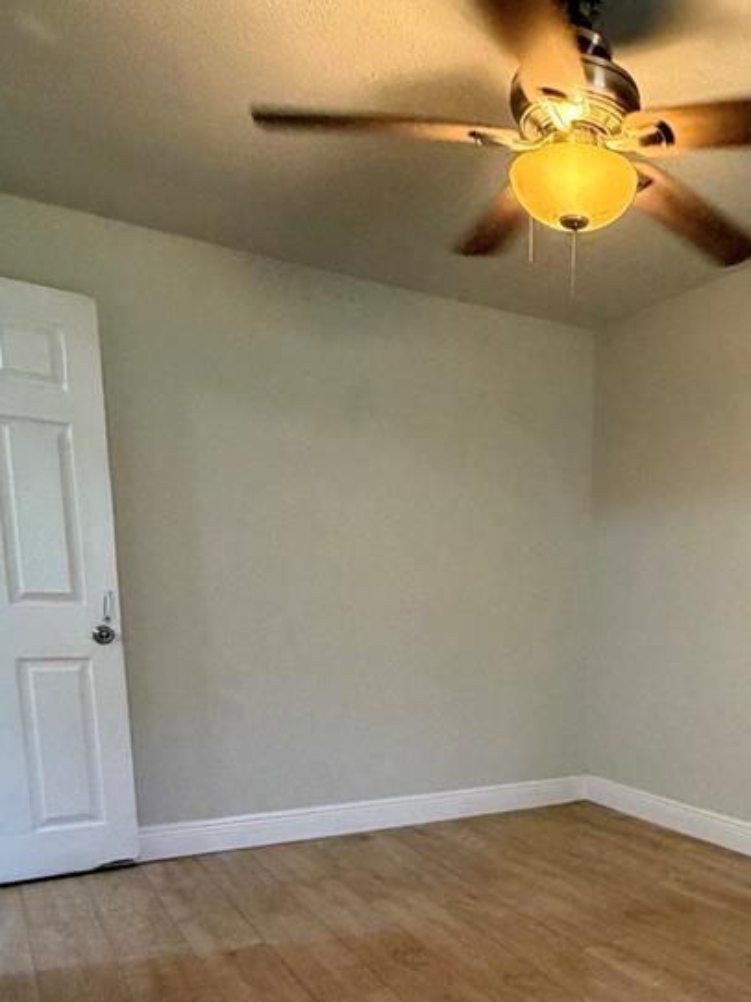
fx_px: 897
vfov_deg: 55.0
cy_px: 778
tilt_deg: -11.2
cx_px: 640
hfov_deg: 42.5
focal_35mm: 31
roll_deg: -1.7
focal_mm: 2.22
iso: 500
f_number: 2.2
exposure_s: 1/60
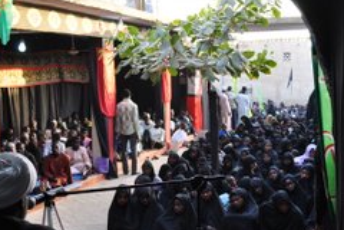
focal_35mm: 60
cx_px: 242
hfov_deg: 33.0
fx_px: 573
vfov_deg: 22.3
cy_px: 190
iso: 400
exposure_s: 1/60
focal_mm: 20
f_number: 4
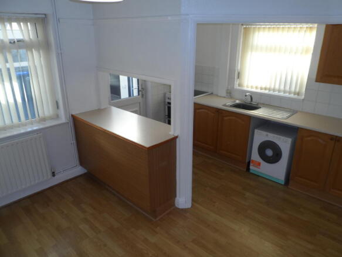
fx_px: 237
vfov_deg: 56.8
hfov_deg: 71.6
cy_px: 128
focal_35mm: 24
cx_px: 171
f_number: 4
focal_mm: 4
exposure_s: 1/60
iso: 100
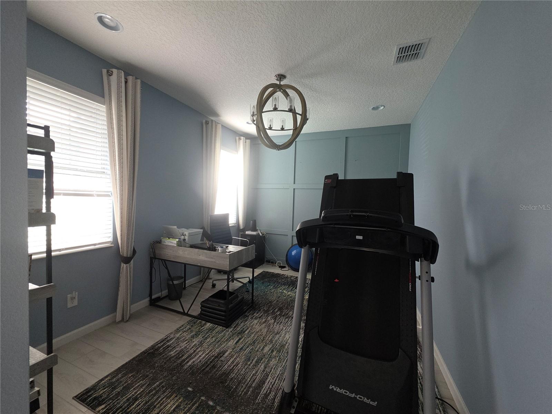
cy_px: 207
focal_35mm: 13
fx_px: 207
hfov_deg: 106.2
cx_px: 276
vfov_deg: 89.9
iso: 64
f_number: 1.9
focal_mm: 2.2
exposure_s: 1/60
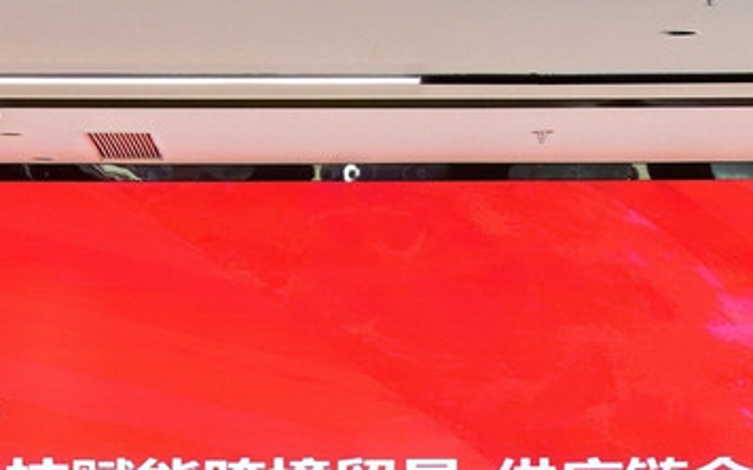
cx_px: 334
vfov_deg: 5.3
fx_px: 4984
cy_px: 807
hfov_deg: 8.6
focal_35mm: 243
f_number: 5
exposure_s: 1/160
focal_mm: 53
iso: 1000
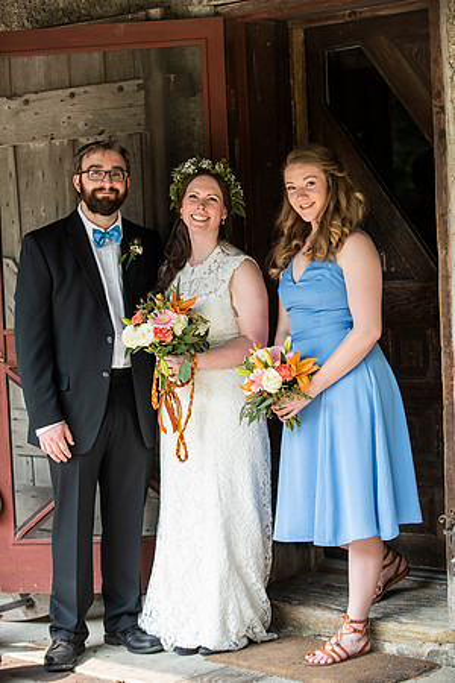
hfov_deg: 15.9
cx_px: 228
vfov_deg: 23.6
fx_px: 1630
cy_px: 342
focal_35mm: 86
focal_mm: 86
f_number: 3.5
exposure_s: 1/400
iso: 400
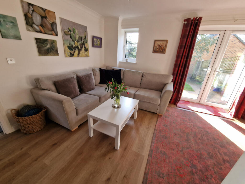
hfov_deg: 106.2
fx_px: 92
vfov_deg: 89.9
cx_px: 122
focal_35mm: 13
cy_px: 92
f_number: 2.2
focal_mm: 2.2
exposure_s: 1/100
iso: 80
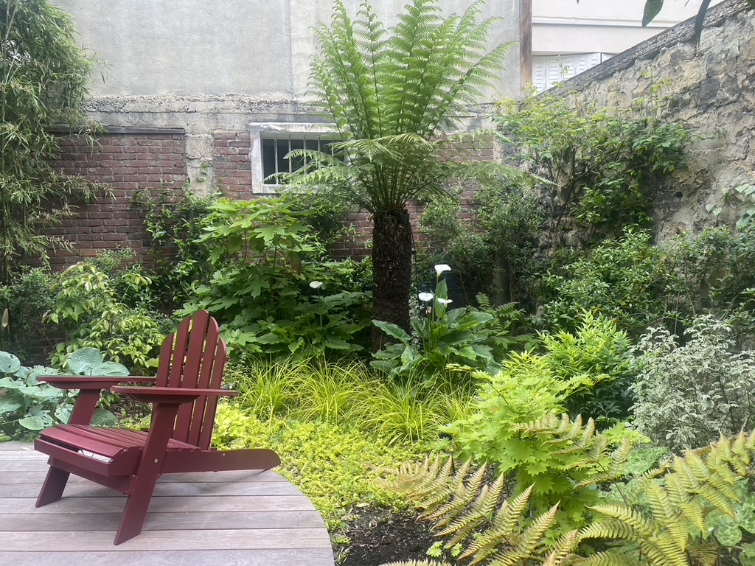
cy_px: 283
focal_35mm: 26
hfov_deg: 67.3
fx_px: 567
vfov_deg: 53.1
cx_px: 378
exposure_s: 1/224
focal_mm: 4.25
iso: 32
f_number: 1.8
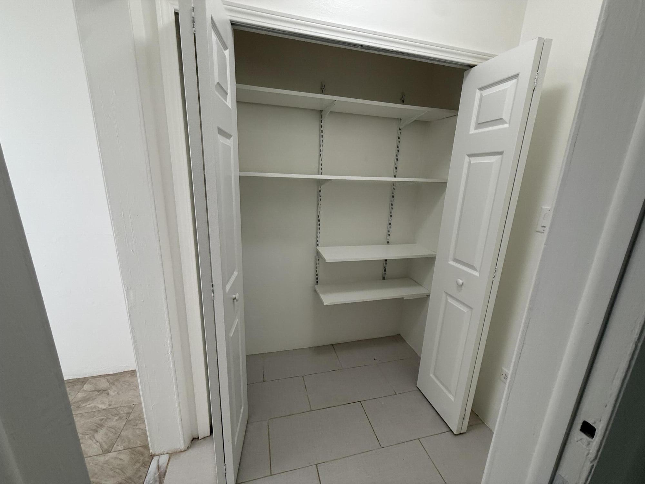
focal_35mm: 14
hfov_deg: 102.1
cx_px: 322
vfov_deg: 85.7
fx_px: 261
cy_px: 242
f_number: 2.2
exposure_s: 1/120
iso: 200
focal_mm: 2.22
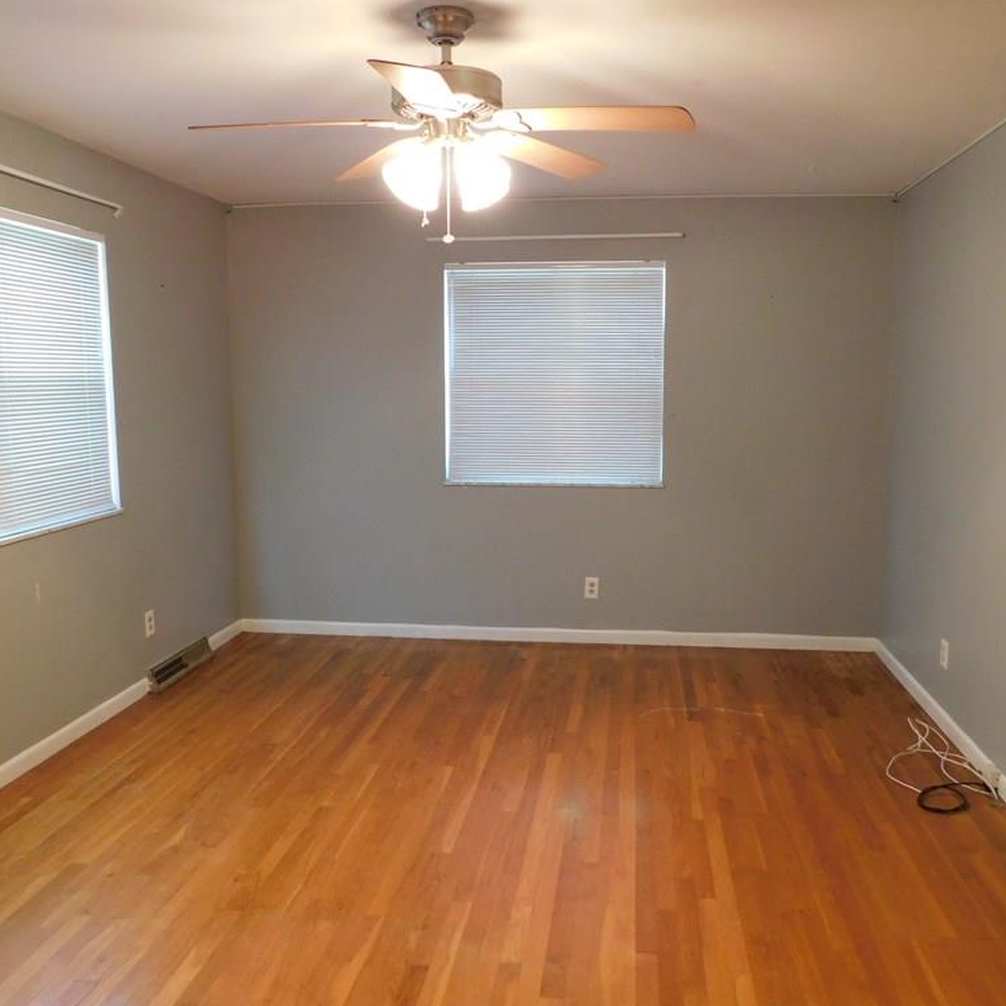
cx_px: 532
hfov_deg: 55.6
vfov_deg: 55.6
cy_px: 500
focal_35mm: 29
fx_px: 954
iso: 400
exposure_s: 1/15
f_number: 3
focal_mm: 4.1
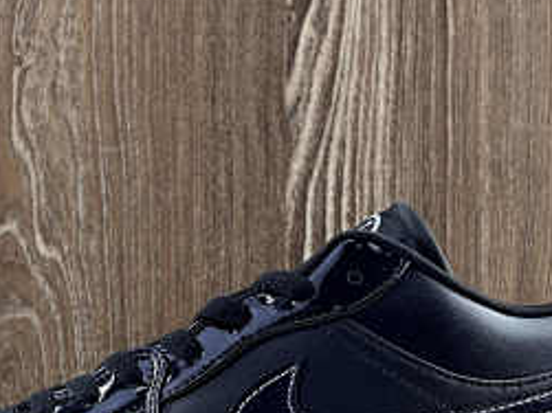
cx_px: 224
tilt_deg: +2.8
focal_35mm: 83
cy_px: 378
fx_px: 1323
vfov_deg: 17.5
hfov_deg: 23.5
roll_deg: -0.4
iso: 32
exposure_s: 1/113
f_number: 1.5
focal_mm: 5.7
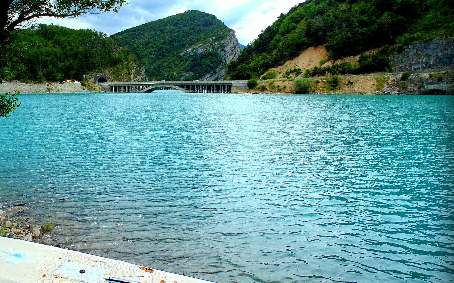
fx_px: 359
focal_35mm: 29
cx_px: 173
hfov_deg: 63.8
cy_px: 139
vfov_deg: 43.1
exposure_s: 1/100
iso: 80
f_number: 9.7
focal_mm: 4
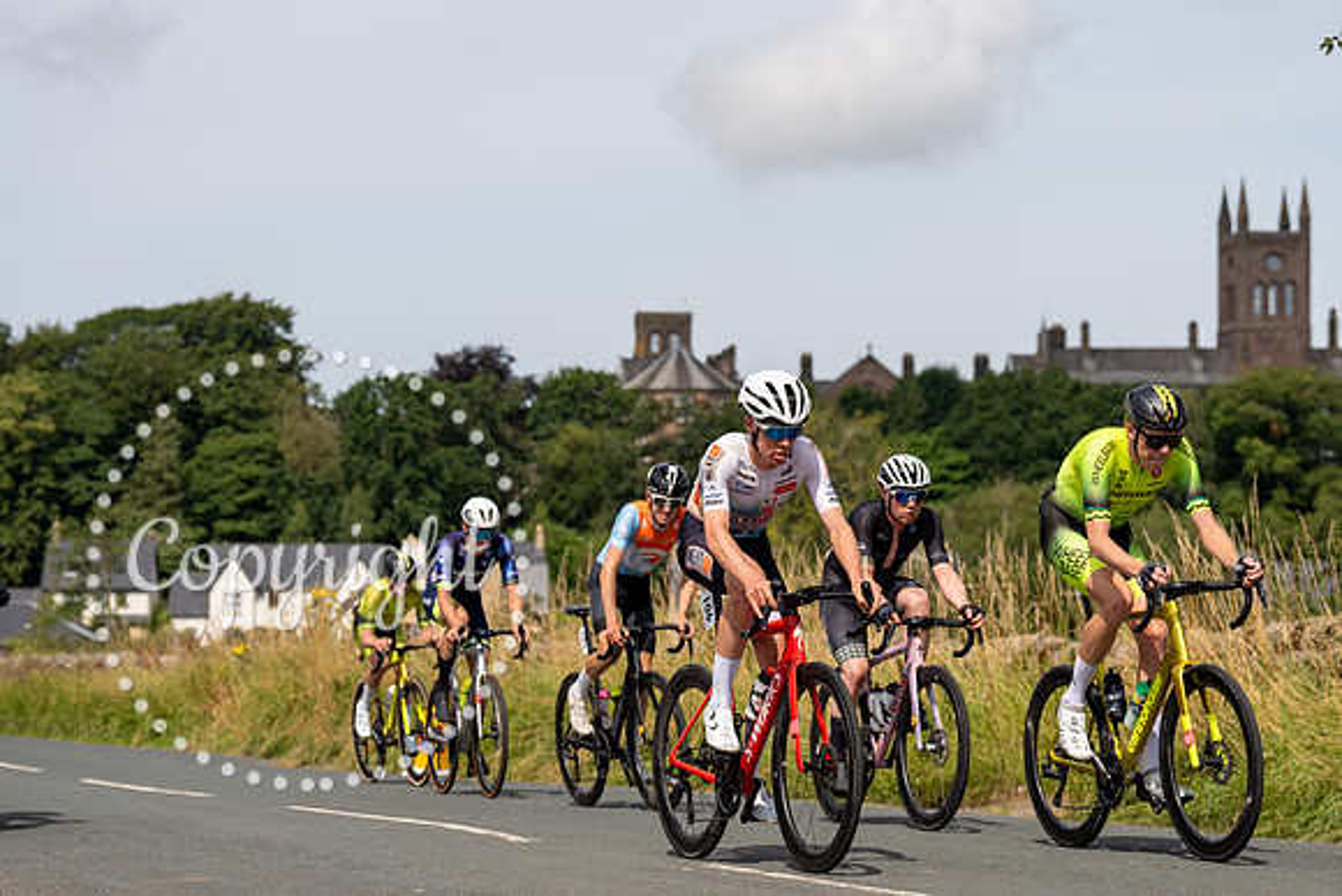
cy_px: 448
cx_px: 671
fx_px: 3244
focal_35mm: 87
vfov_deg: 15.7
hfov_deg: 23.4
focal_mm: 87
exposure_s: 1/800
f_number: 4.5
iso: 100
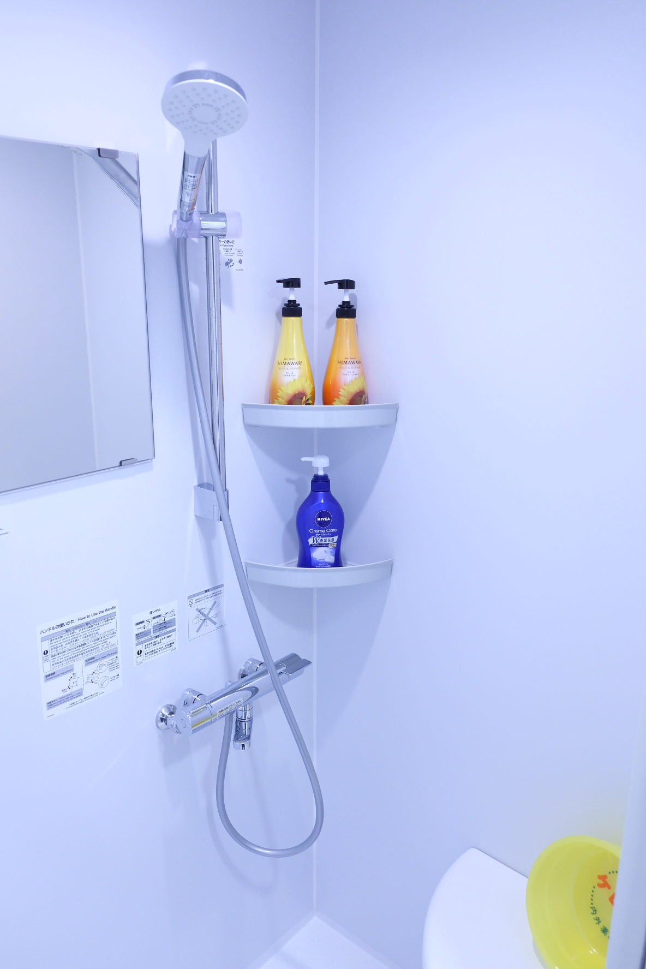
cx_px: 323
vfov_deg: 67.4
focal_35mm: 27
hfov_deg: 47.9
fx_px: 727
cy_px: 484
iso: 1250
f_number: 2.8
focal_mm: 18
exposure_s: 1/60
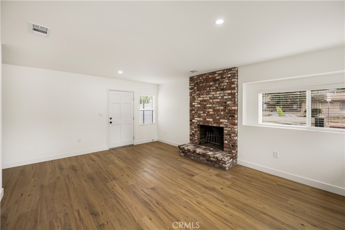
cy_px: 115
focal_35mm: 14
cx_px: 172
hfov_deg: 104.3
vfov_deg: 81.2
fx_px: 134
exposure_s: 1/125
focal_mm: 14
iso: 125
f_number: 6.3
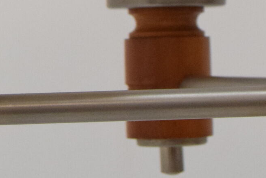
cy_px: -142
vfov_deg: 6.1
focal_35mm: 220
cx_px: 126
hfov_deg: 9.4
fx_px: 1626
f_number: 7.1
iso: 1600
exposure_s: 1/200
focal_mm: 32
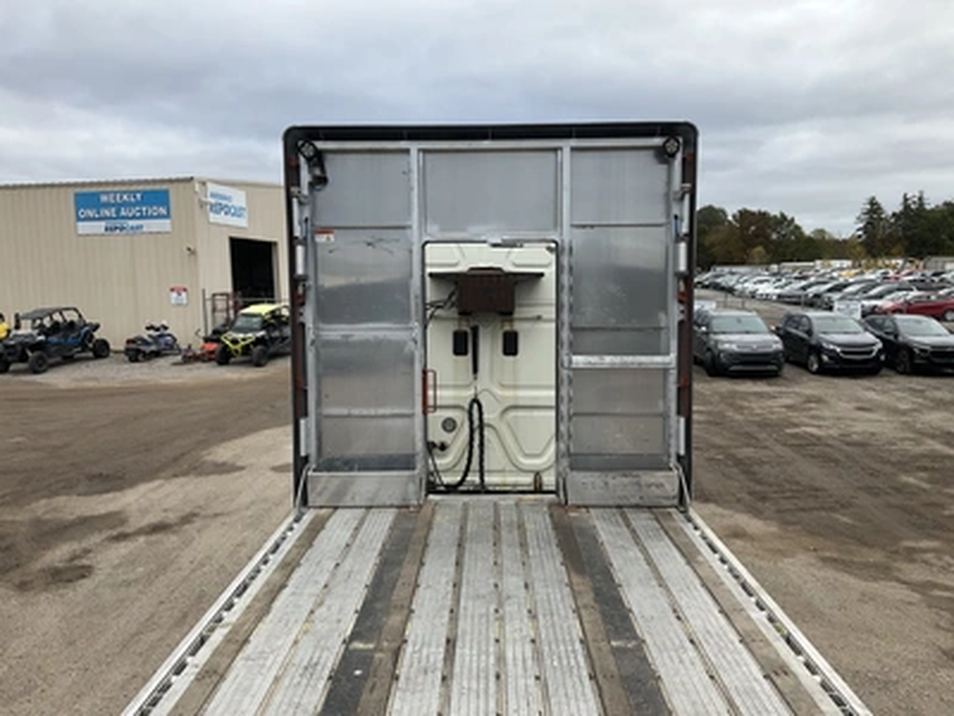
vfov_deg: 48.2
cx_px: 477
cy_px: 358
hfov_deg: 61.7
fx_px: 799
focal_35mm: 29
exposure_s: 1/674
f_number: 1.8
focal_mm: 3
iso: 25
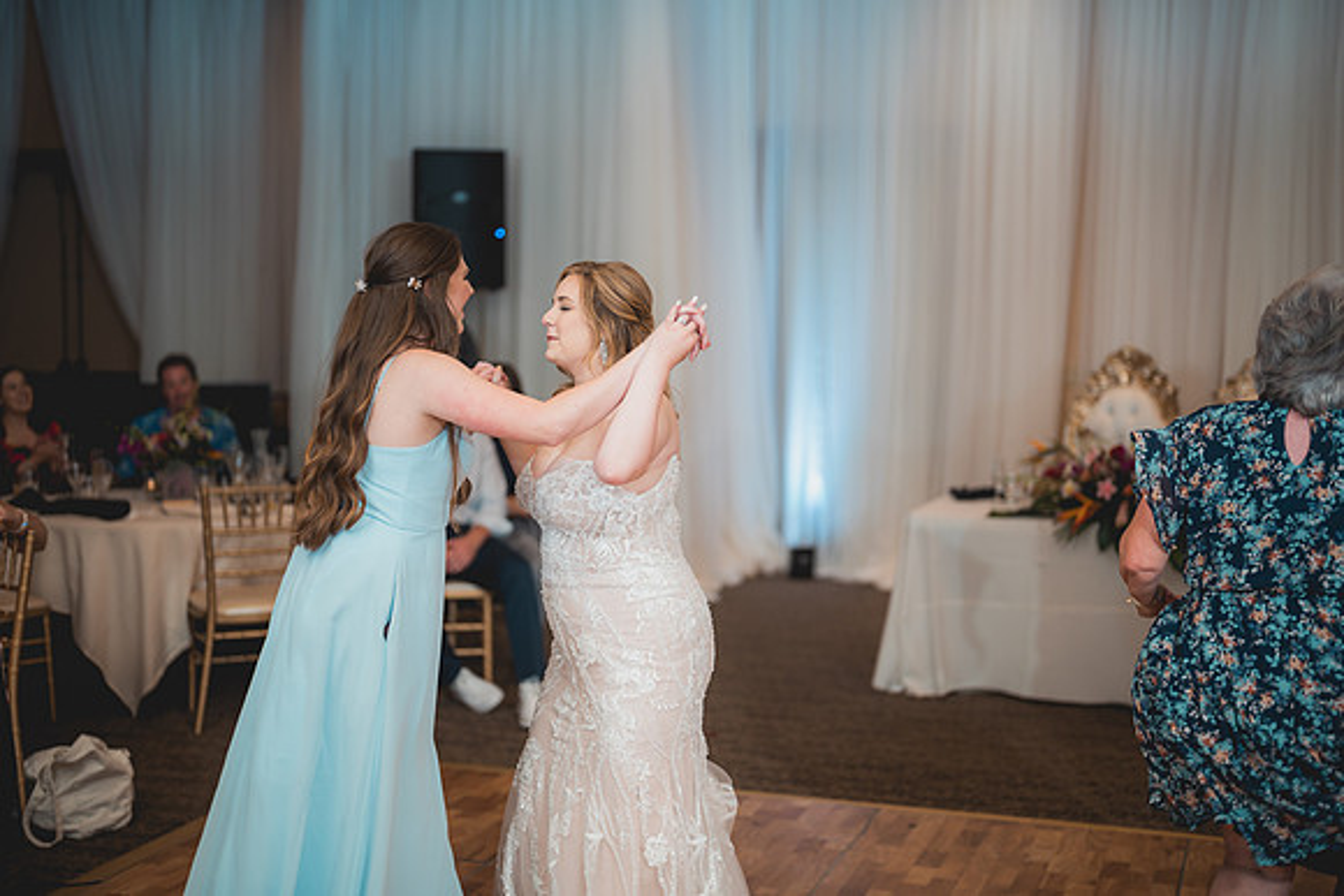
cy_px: 448
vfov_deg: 27.0
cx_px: 672
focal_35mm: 50
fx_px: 1867
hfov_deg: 39.6
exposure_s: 1/250
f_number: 1.2
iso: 80
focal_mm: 50
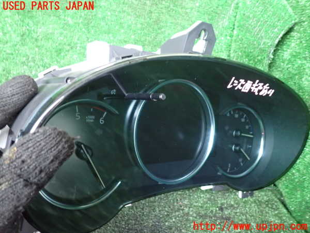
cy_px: 116
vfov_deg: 46.8
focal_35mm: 30
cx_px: 155
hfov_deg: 60.0
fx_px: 269
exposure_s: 1/20
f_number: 2.3
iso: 800
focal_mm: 5.4
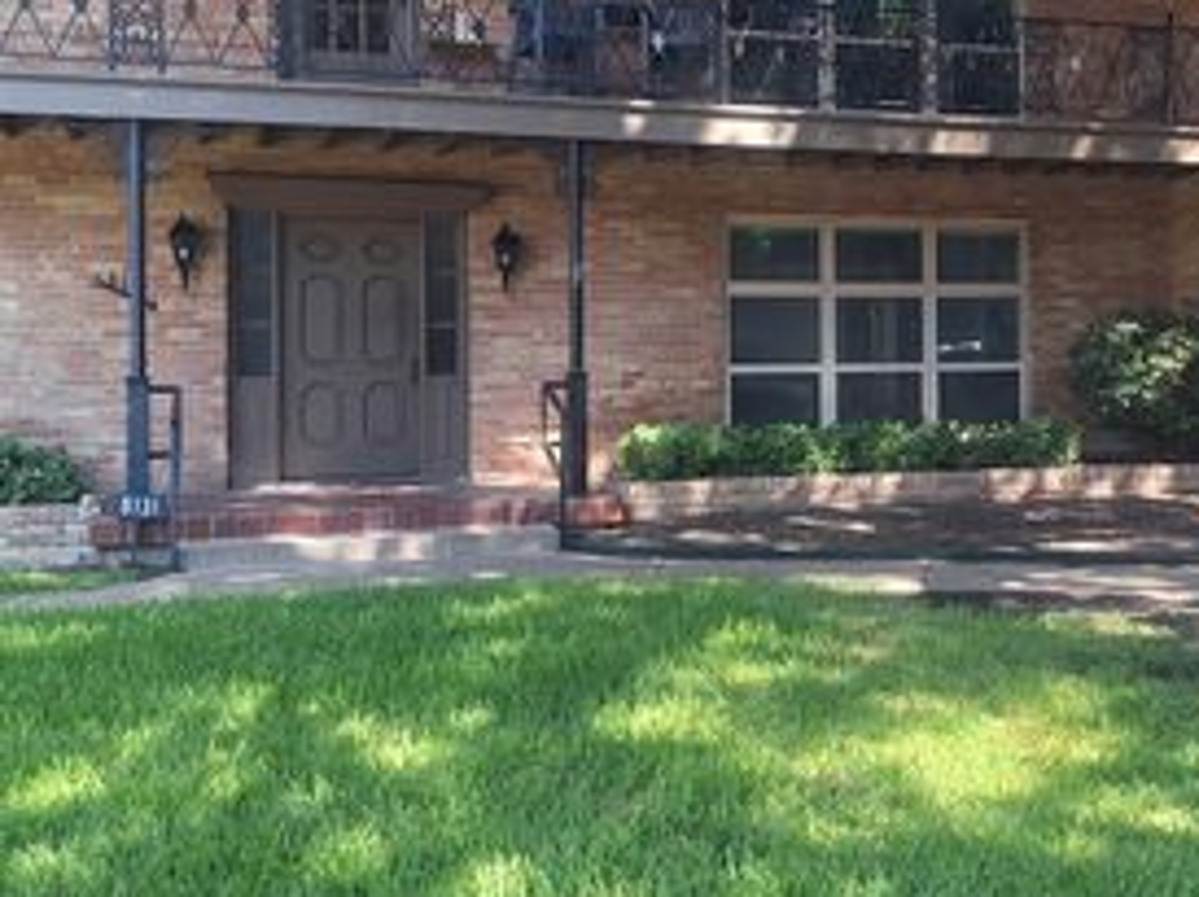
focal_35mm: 42
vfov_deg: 34.1
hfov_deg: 44.5
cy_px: 330
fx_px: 1453
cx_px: 744
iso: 40
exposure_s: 1/345
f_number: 1.8
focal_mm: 5.54
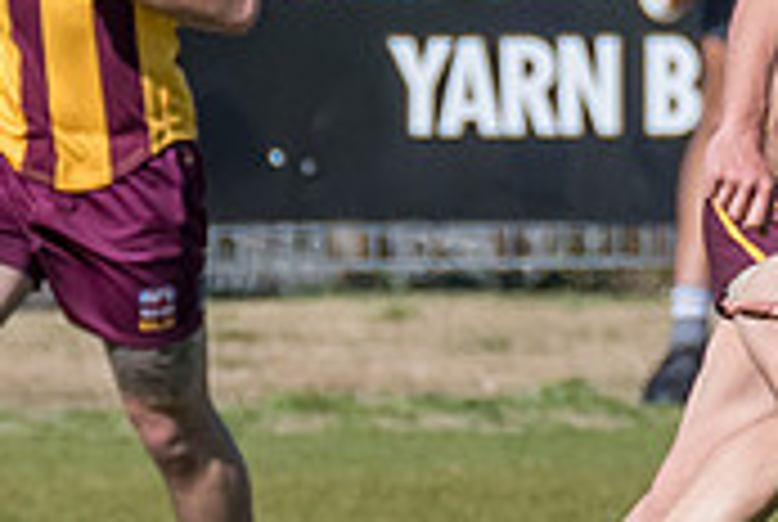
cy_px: 357
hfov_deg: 0.5
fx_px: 82933
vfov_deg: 0.4
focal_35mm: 3831
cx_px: 1093
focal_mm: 550
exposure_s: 1/2500
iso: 800
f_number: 8
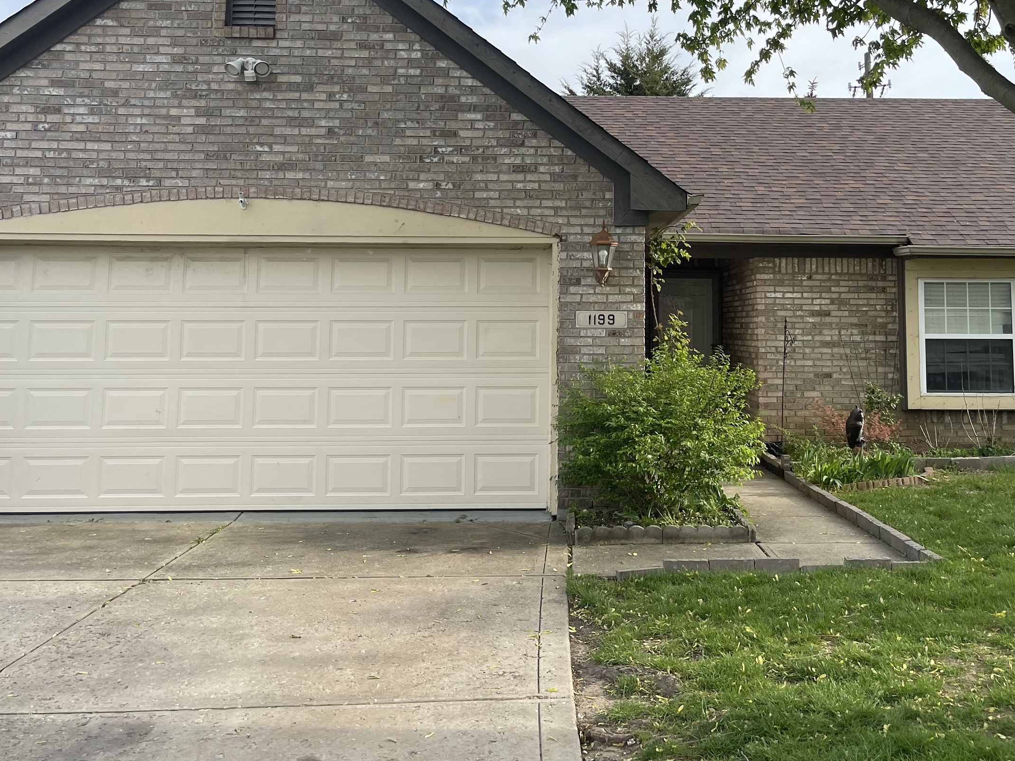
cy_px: 215
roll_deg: -0.3
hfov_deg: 51.2
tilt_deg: +4.7
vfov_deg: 38.9
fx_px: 1056
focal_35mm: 36
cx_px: 570
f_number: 1.6
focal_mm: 5.1
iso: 32
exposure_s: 1/1323
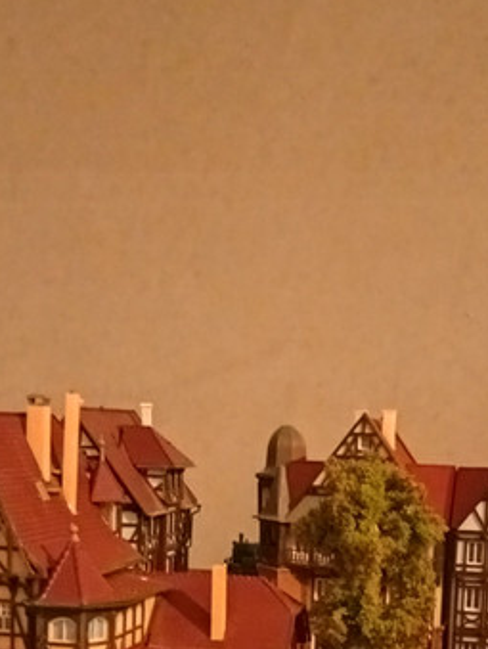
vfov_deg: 28.4
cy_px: 559
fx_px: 1238
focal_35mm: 66
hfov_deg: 22.3
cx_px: 262
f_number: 1.8
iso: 3675
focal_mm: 3.98
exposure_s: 1/33.3
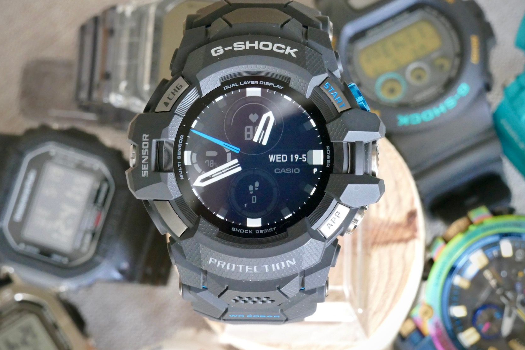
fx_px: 3077
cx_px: 250
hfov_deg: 9.8
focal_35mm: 211
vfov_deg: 6.5
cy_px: 177
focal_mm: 63.88
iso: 1600
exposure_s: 1/10
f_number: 8
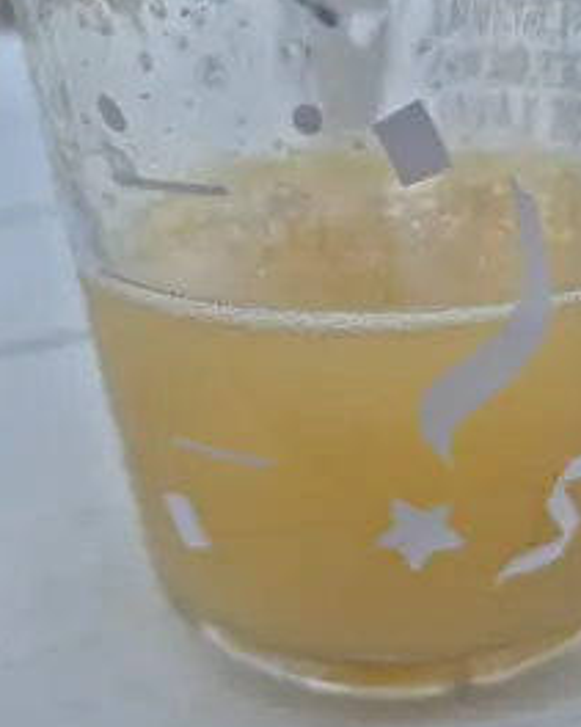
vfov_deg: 52.8
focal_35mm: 34
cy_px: 344
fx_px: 731
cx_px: 405
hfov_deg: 42.5
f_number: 1.8
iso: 25
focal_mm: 5.4
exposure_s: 1/1188
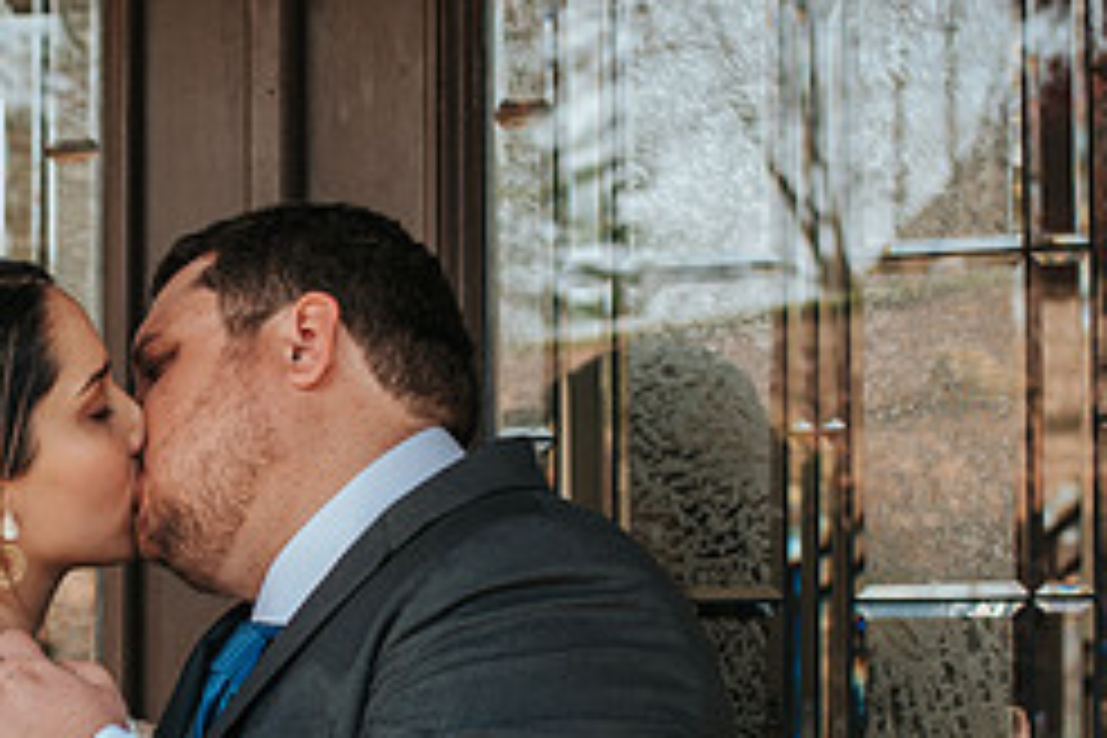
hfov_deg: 20.9
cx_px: 151
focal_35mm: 96
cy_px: 568
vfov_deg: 14.2
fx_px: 2952
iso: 450
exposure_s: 1/500
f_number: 3.5
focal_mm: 35
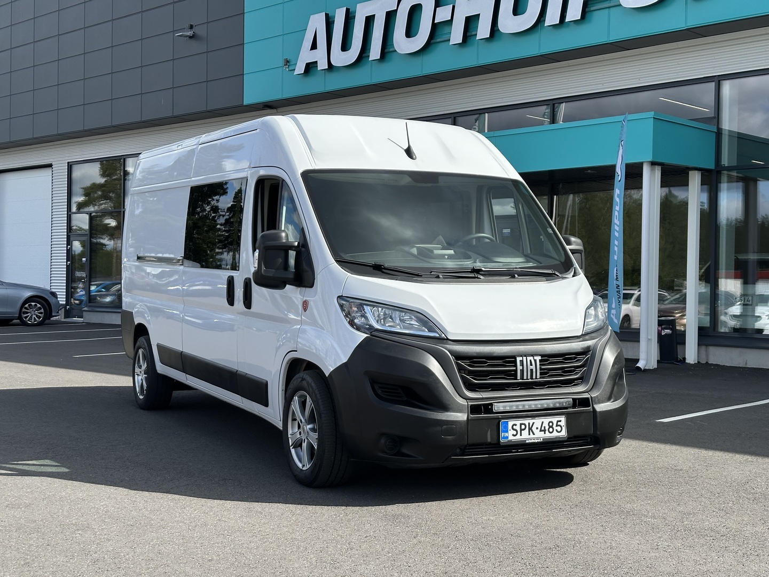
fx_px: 1066
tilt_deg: +1.0
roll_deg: -0.7
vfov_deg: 30.3
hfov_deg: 39.7
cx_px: 384
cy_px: 288
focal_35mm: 48
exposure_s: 1/3597
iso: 64
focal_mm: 6.86
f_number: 1.78
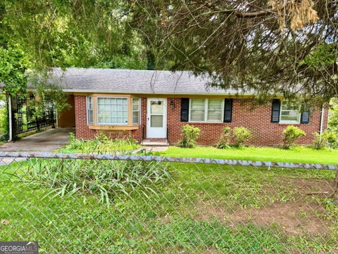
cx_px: 169
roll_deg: -0.8
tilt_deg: -8.2
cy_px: 127
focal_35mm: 24
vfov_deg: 56.8
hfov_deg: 71.6
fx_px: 234
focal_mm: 6.76
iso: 80
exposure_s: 1/289
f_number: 1.78
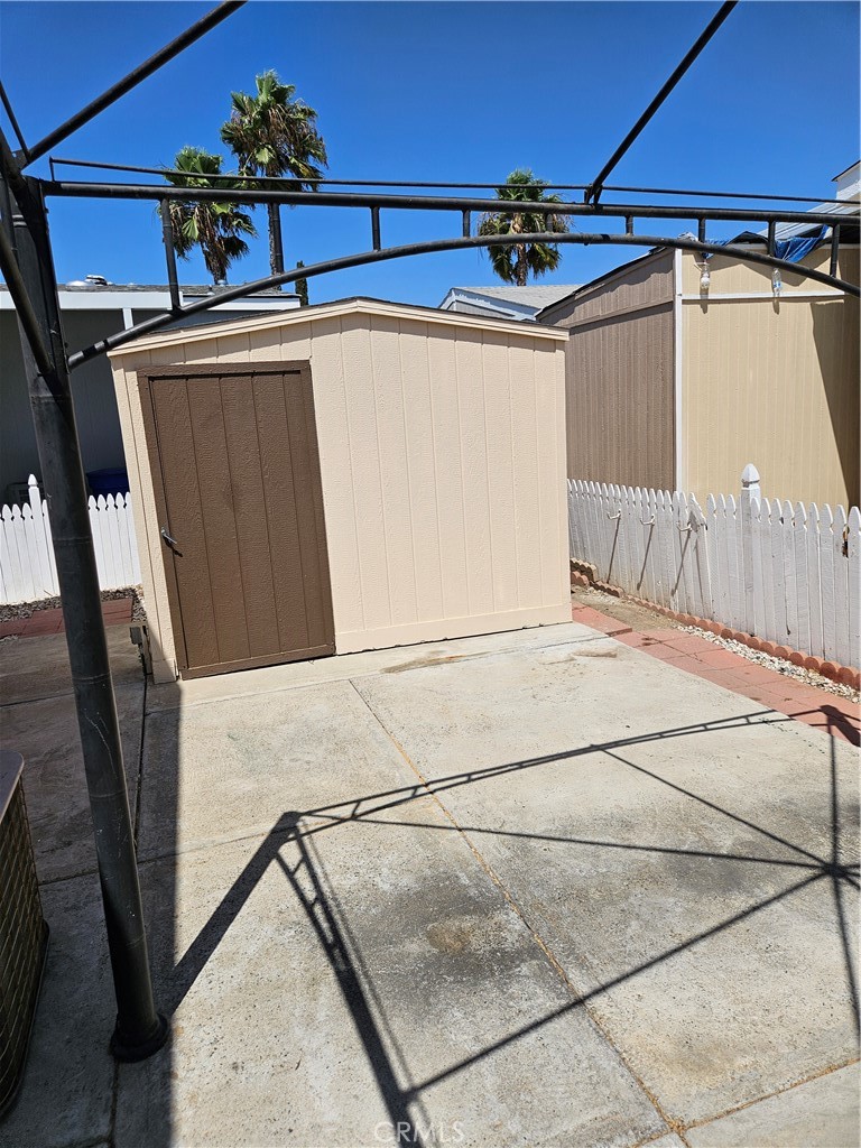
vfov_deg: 73.9
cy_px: 574
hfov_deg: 58.9
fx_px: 763
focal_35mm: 23
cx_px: 430
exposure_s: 1/4076
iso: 25
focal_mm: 5.4
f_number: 1.8
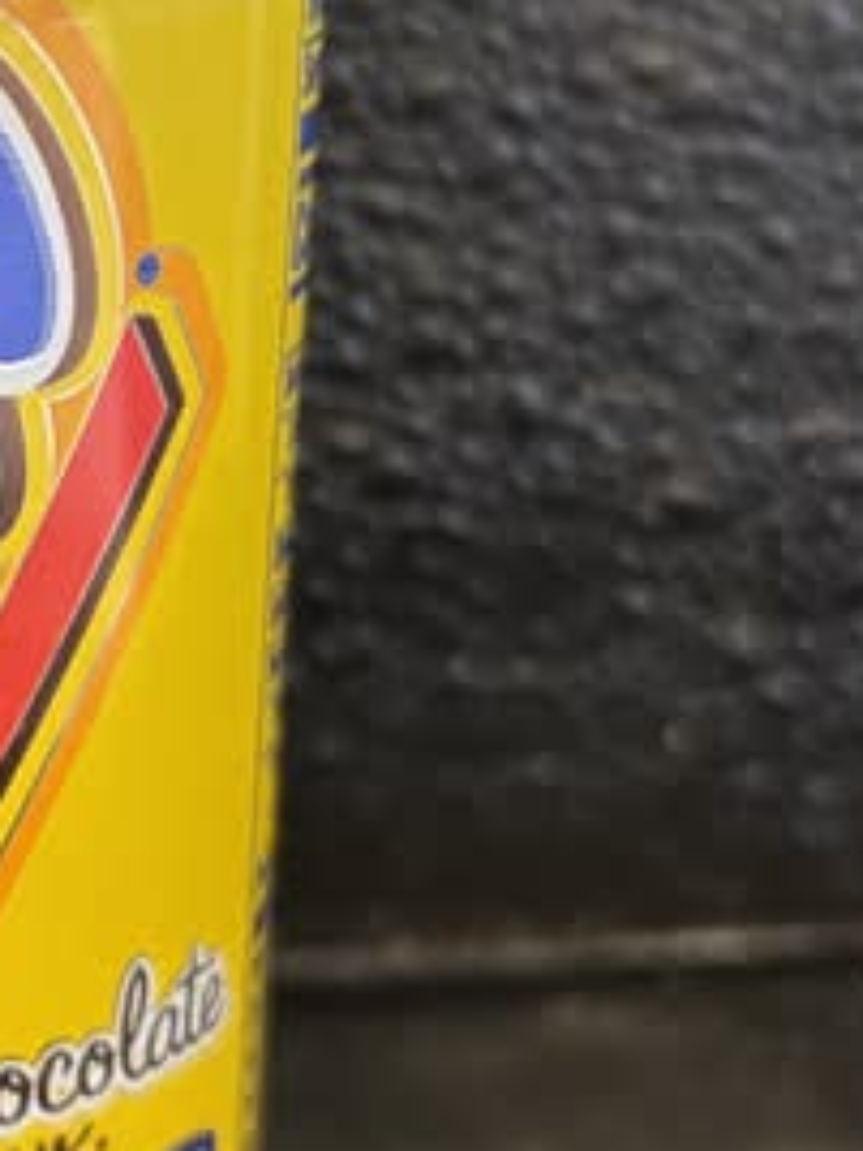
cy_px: 573
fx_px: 2360
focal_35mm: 71
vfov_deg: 27.4
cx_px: -167
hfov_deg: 19.5
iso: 400
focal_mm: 5.96
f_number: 1.6
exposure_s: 1/40
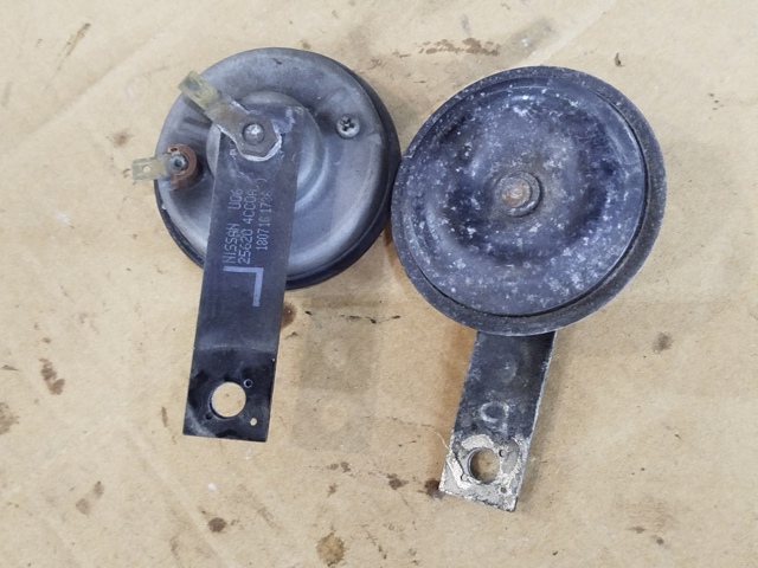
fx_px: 1051
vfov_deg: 30.3
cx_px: 379
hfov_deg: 39.7
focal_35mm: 48
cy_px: 284
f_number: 1.7
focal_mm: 5.31
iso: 640
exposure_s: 1/25
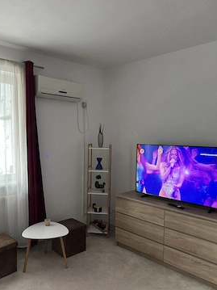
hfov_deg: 48.1
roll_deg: -1.2
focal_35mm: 29
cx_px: 98
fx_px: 243
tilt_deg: -3.6
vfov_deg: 61.6
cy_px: 155
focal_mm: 5.7
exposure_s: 1/60
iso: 200
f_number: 1.5
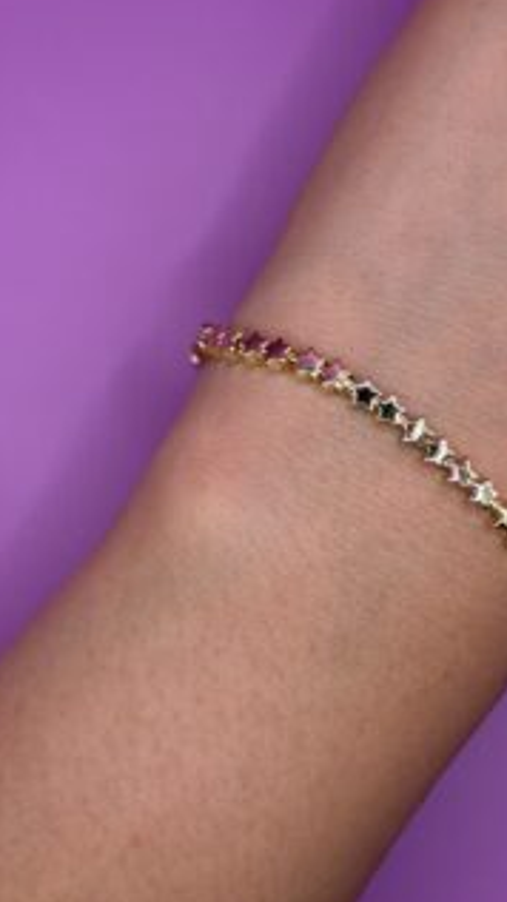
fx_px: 1579
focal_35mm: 66
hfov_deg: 18.1
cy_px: 415
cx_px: 396
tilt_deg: -87.1
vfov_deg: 31.9
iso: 64
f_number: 1.78
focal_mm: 6.76
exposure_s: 1/373
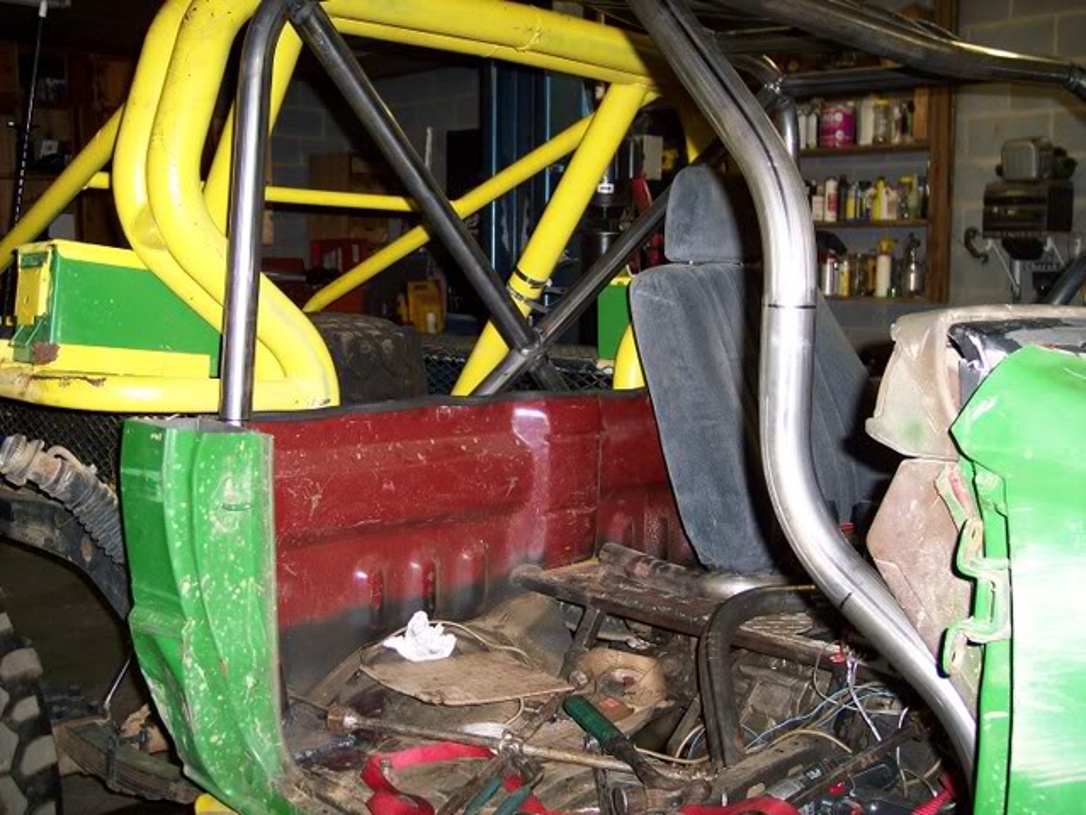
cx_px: 543
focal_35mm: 39
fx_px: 1224
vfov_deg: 36.9
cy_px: 408
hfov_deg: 47.8
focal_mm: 8
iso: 100
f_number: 2.8
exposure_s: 1/60
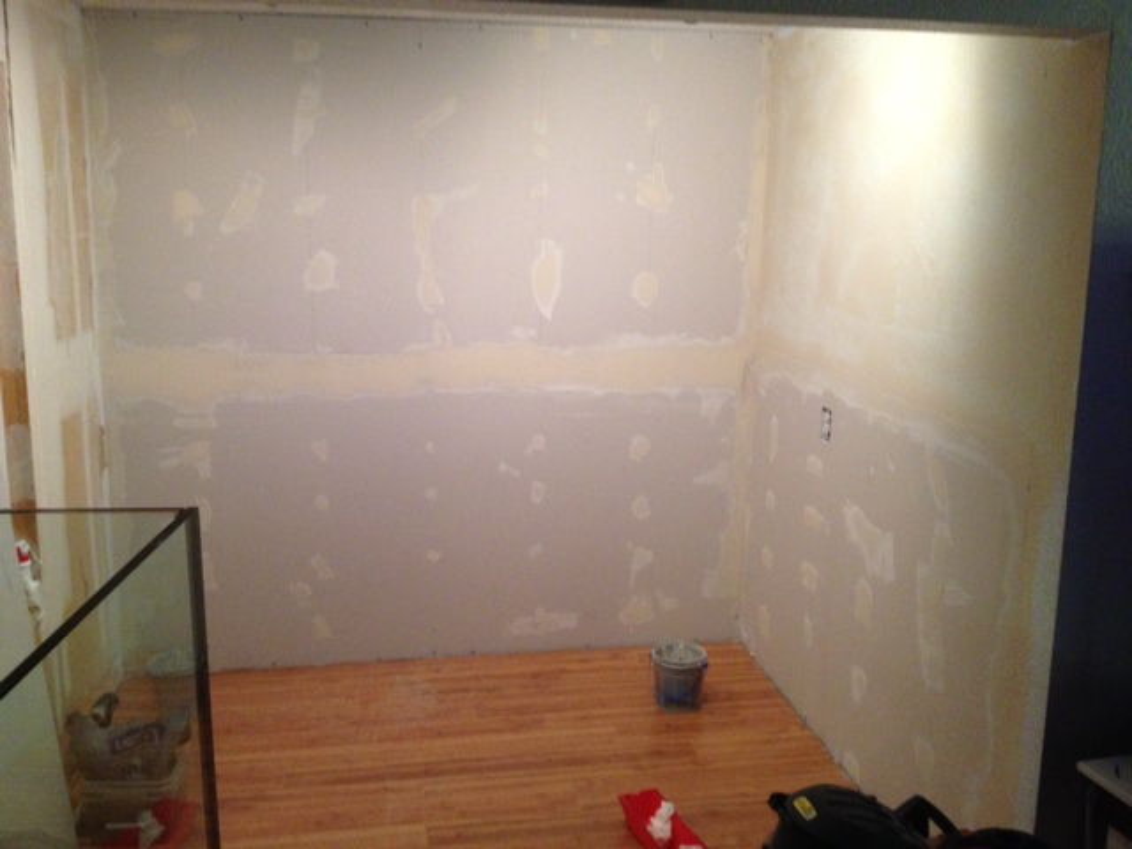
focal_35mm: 35
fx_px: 1145
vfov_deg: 40.7
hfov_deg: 52.6
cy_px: 424
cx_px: 566
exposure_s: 1/20
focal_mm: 4.28
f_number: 2.4
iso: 320
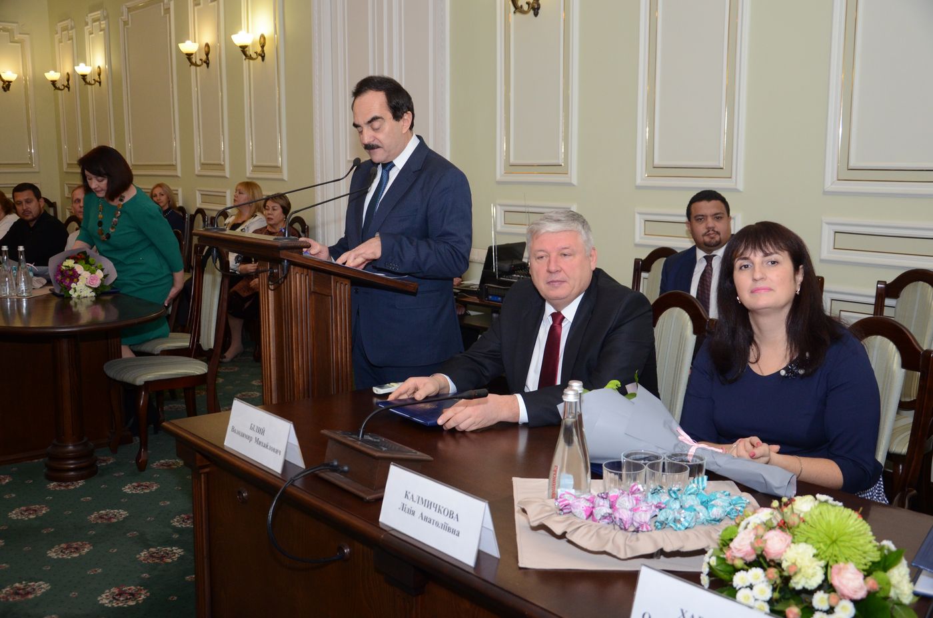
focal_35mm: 38
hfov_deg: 51.4
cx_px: 466
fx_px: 970
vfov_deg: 35.3
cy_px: 309
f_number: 4
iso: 1000
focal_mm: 25
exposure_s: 1/200
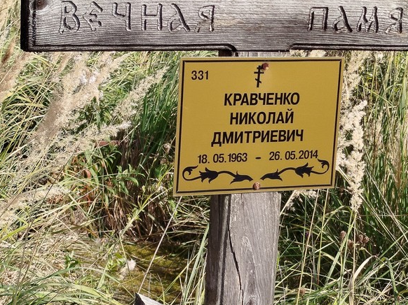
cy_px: 103
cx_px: 243
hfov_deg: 55.0
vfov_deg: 42.4
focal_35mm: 33
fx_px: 389
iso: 50
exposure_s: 1/481
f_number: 1.7
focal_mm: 5.31
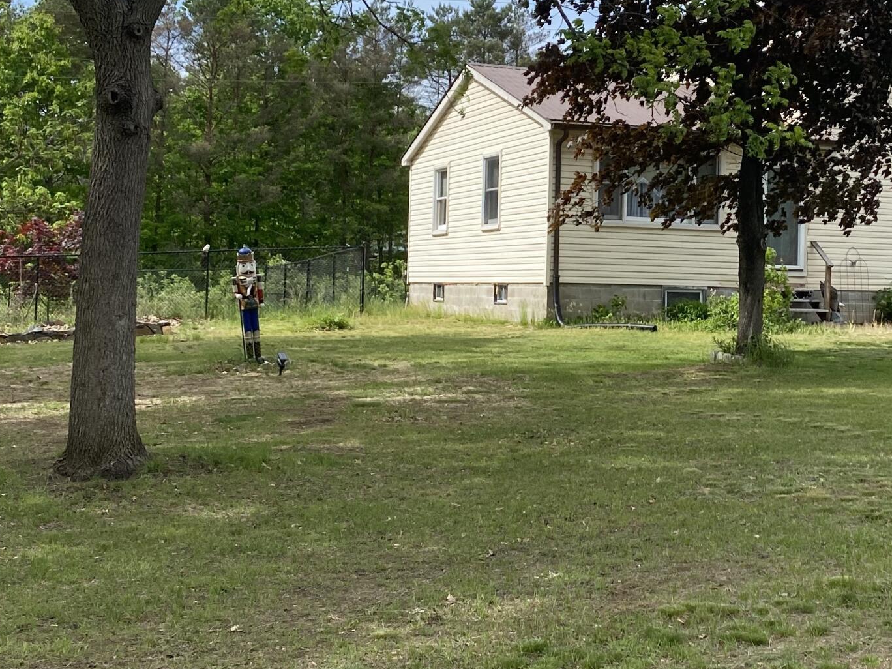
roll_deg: -1.8
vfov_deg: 25.4
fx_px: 1469
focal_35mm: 57
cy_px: 196
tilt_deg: +2.3
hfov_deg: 32.8
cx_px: 718
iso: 32
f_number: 1.8
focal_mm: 4.25
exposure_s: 1/2513
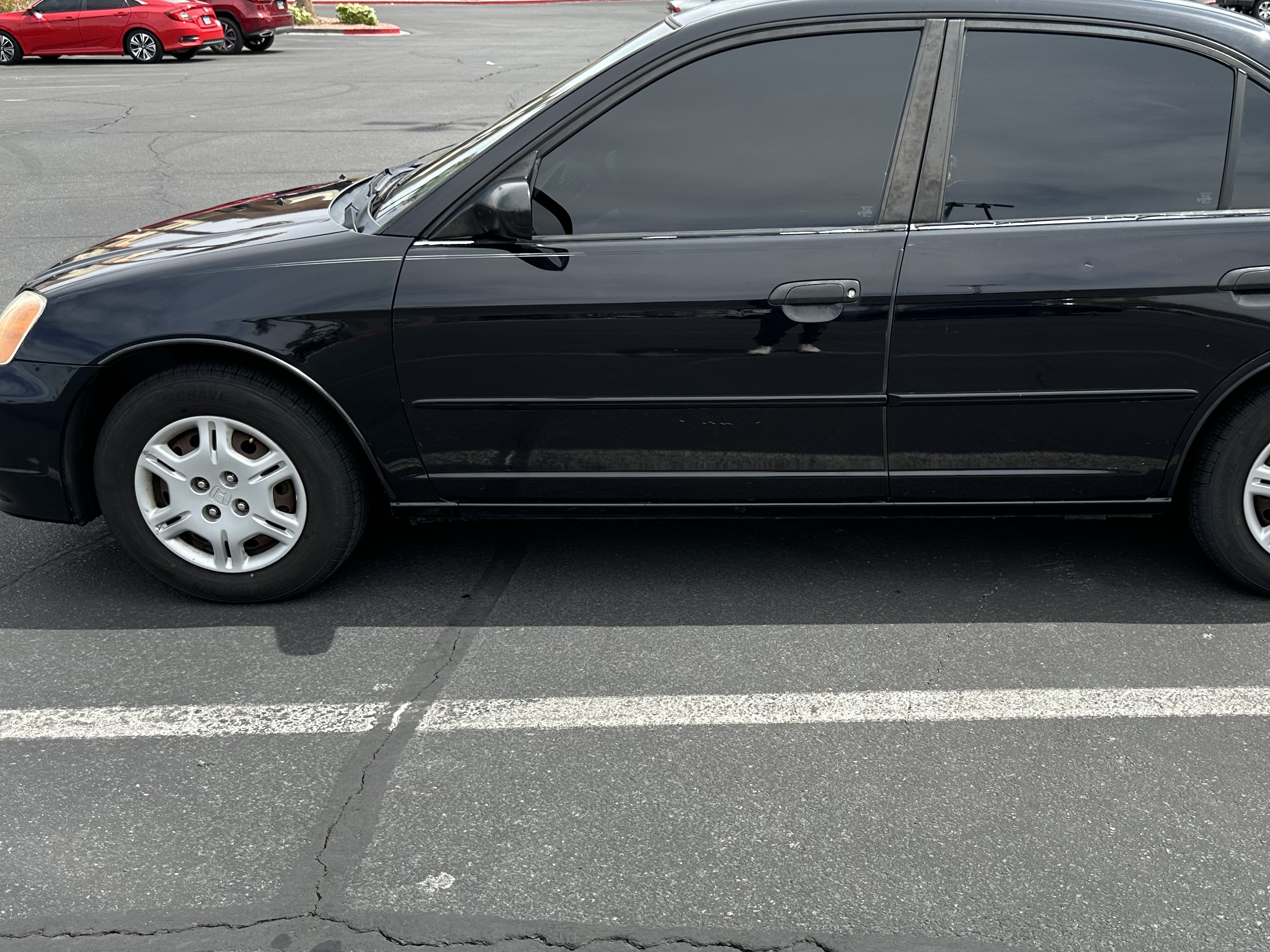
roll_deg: -2.1
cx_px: 835
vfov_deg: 40.6
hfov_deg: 51.7
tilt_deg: -22.9
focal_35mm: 35
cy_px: 541
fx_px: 1284
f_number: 1.78
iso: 80
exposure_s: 1/1988
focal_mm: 6.86
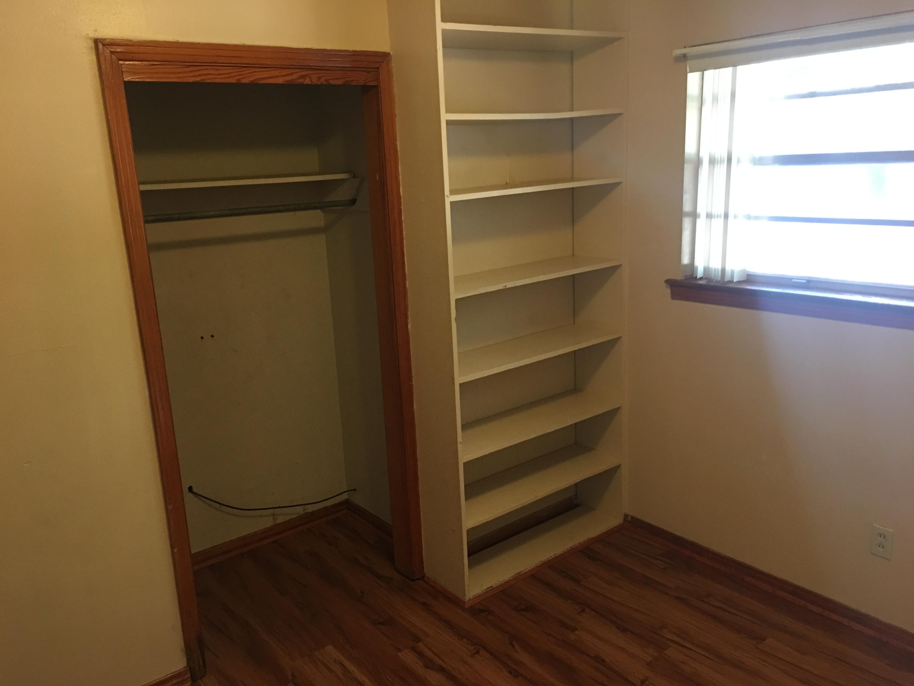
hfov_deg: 61.7
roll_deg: +2.3
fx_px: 766
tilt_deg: -12.5
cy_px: 343
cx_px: 457
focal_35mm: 29
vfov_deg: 48.2
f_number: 2.2
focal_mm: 4.15
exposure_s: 1/10
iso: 100
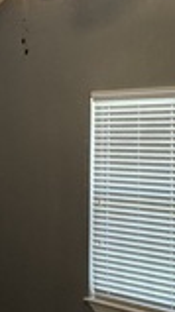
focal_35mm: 64
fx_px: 530
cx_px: 96
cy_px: 121
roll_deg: -0.2
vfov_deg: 32.7
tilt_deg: +2.9
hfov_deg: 18.7
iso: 640
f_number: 2.2
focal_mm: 2.22
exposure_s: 1/60
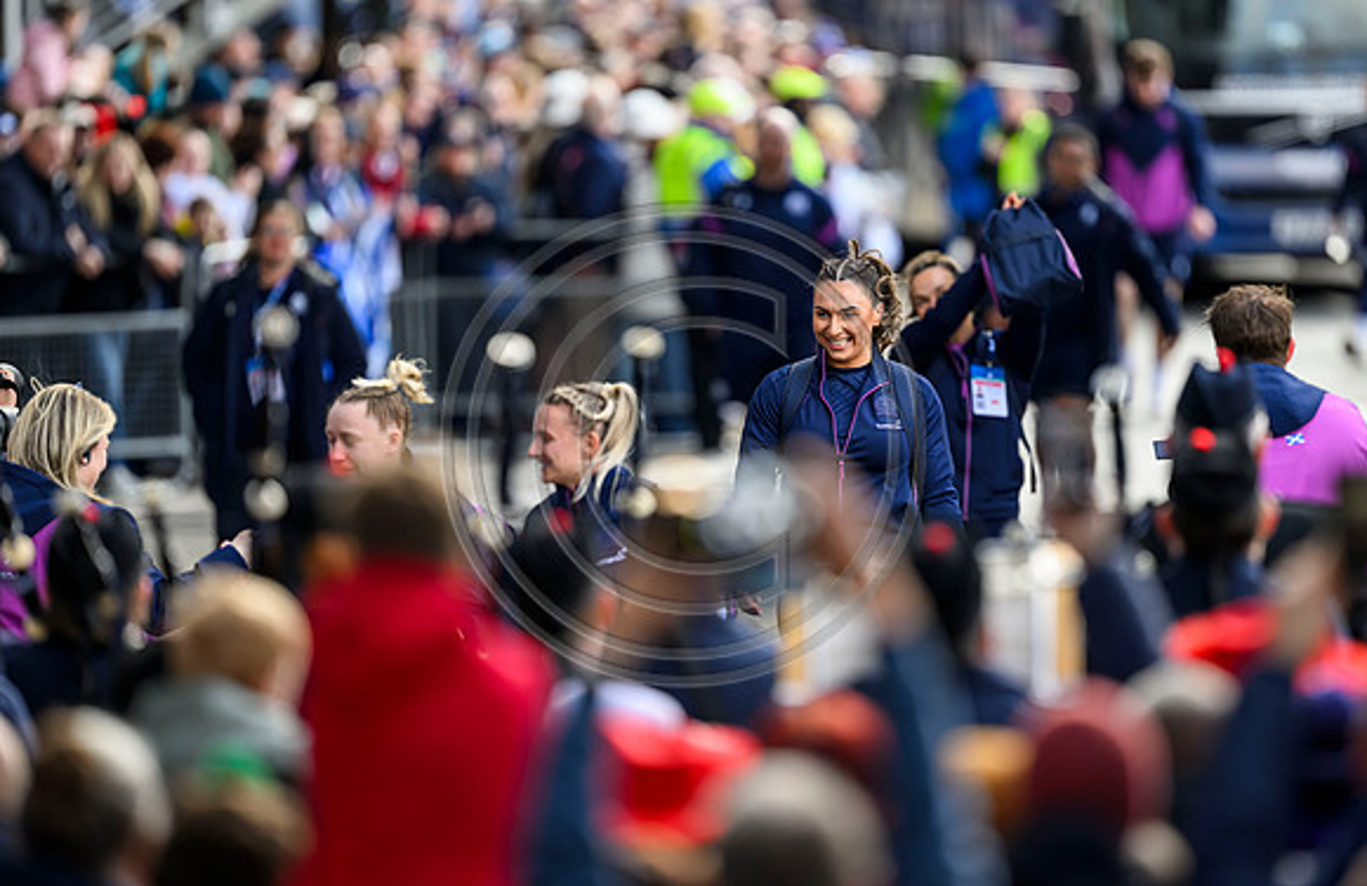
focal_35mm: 450
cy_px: 390
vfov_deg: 3.0
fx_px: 16932
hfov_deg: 4.6
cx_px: 753
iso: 800
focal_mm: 400
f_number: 3.2
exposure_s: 1/1250
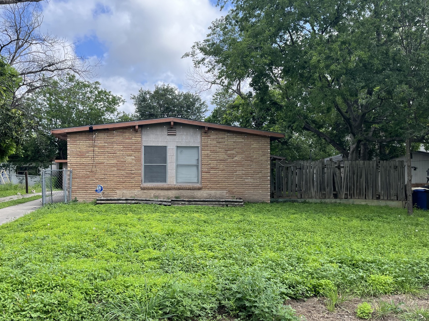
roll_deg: +0.6
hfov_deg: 59.8
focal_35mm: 30
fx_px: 372
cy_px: 176
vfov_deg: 46.7
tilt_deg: +0.7
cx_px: 190
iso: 50
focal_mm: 5.1
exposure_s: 1/1477
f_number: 1.6
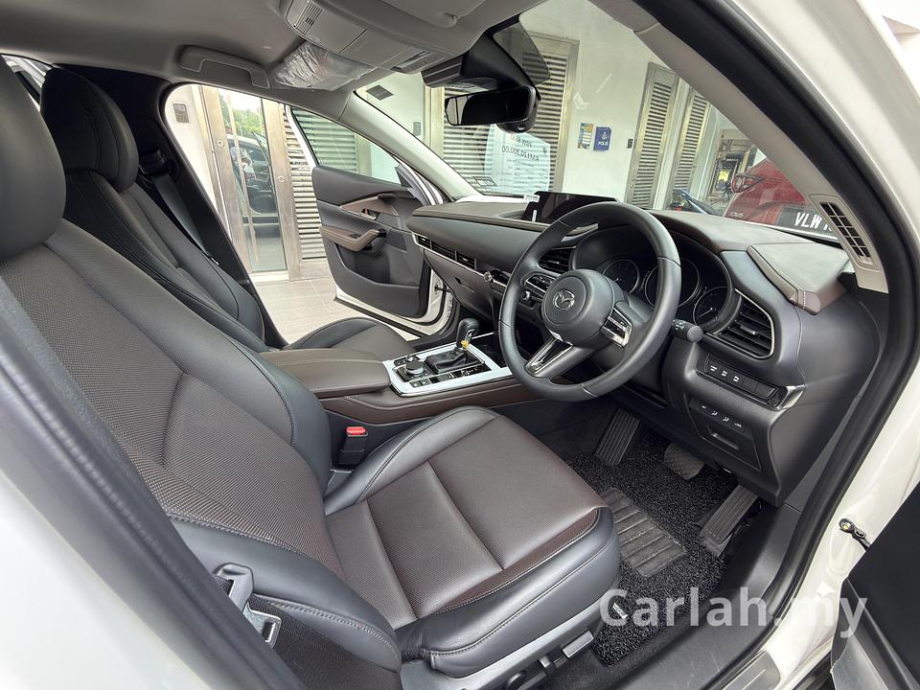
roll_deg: -1.7
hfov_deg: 98.2
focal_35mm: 15
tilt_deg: -22.8
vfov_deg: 81.7
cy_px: 345
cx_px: 460
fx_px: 399
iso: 64
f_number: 2.2
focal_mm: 2.22
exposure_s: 1/49
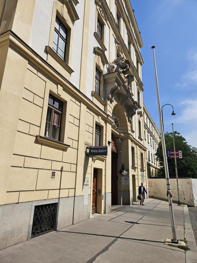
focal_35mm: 23
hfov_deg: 58.8
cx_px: 98
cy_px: 132
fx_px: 175
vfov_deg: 74.0
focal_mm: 5.4
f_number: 1.8
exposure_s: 1/4493
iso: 25
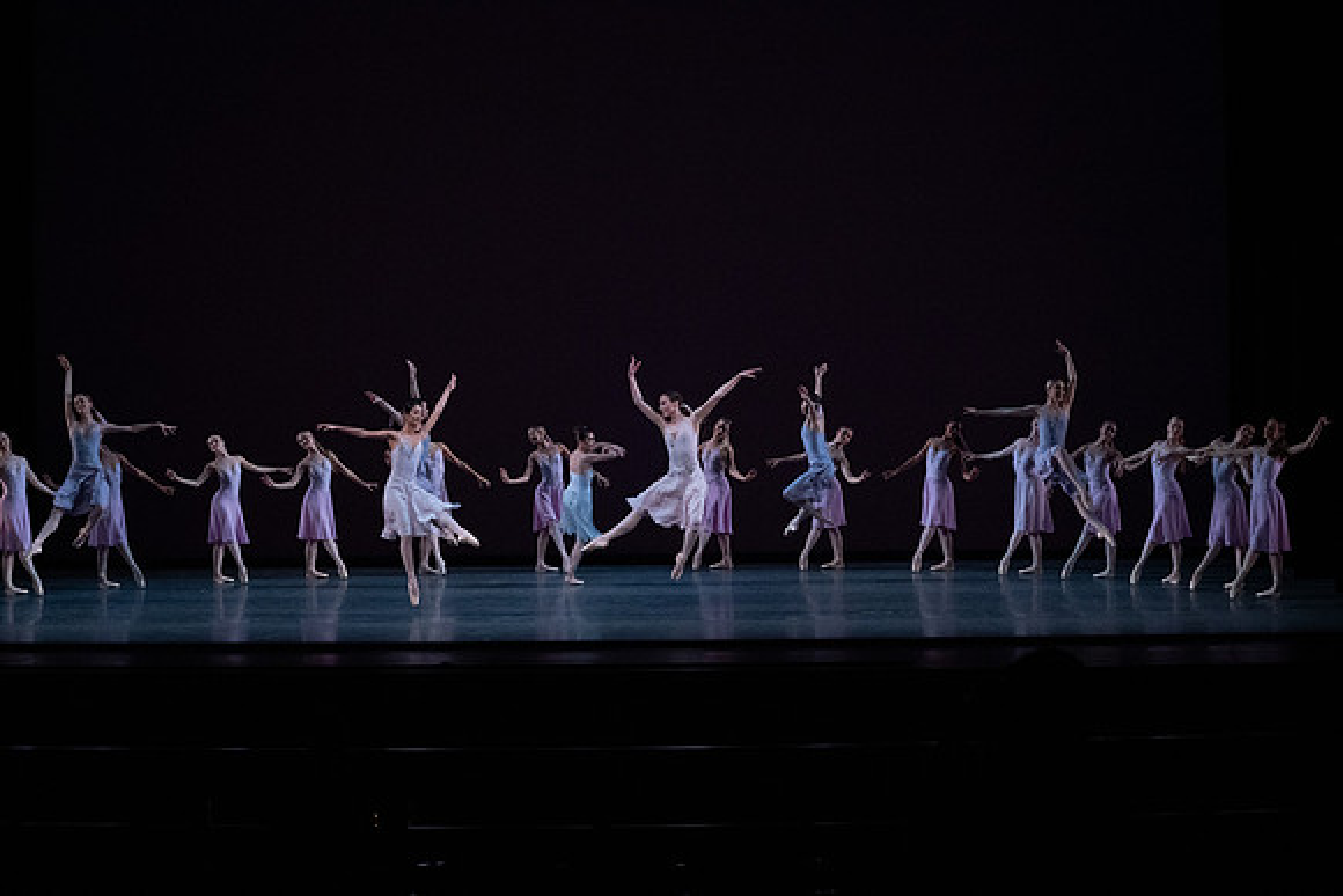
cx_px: 672
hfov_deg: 28.8
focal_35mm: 70
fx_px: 2612
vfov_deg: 19.5
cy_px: 448
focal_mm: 70
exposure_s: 1/400
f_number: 13
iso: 12800
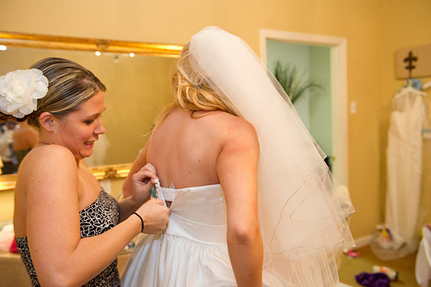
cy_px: 144
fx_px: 371
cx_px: 216
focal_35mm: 31
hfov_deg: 60.3
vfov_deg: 42.3
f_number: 4
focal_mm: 31
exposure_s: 1/60
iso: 1250
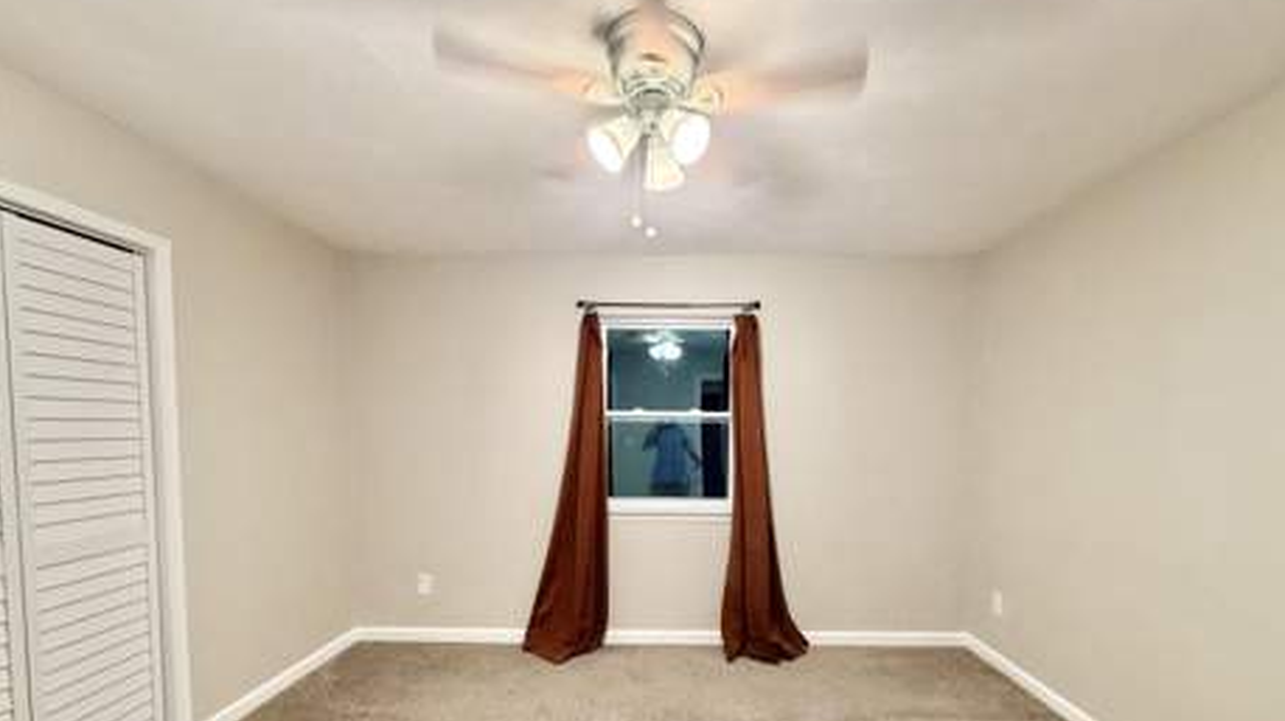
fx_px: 545
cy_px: 463
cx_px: 665
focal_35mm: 16
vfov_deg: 65.7
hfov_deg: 99.4
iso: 400
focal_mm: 2.22
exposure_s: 1/60
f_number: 2.2
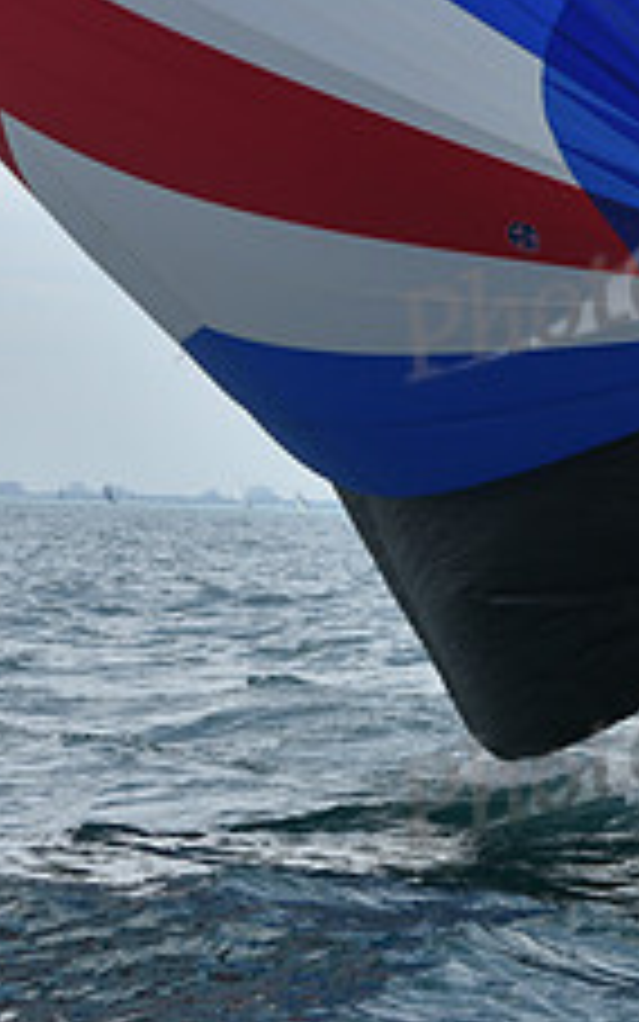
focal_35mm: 247
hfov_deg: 5.2
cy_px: 434
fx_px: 6878
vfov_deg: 8.5
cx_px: 1269
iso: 250
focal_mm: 95
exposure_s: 1/1250
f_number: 9
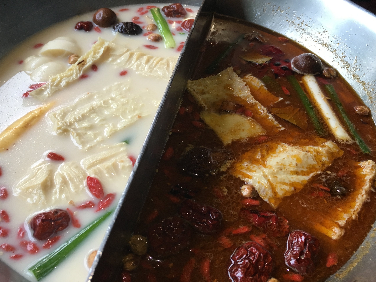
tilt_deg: -47.1
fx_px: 369
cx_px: 163
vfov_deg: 41.8
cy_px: 138
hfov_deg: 53.8
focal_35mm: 34
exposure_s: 1/30
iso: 80
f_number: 2.2
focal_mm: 4.15
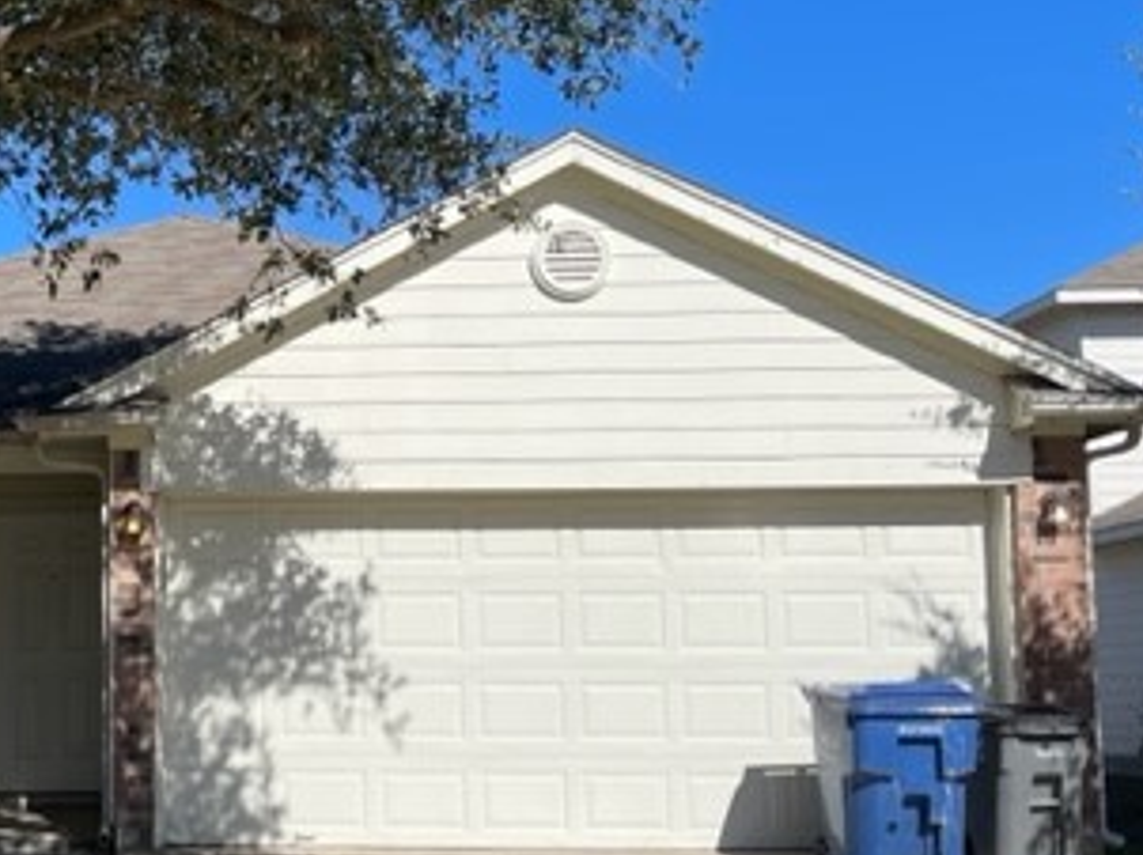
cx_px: 159
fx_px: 1749
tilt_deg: +4.9
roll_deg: +0.9
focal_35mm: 53
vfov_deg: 27.4
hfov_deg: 34.6
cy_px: 526
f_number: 1.6
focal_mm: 5.1
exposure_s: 1/4902
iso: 32
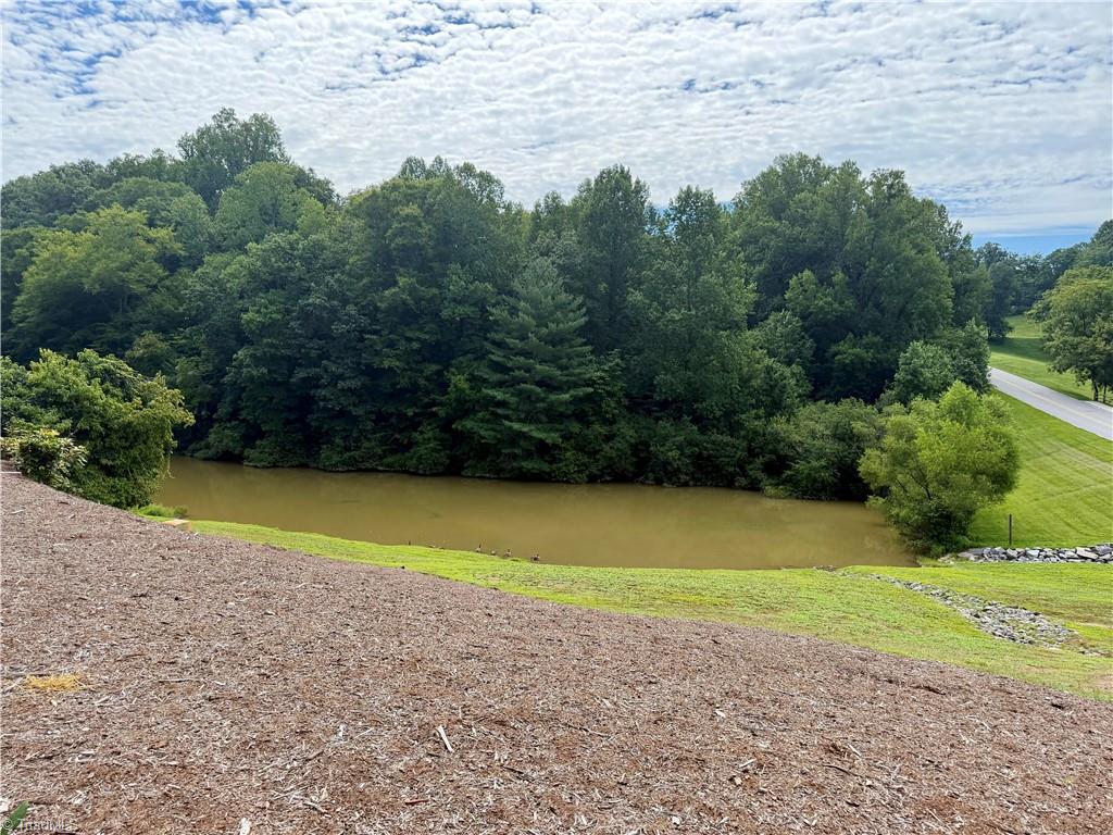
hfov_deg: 71.6
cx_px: 556
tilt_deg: -4.4
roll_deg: -0.8
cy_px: 418
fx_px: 772
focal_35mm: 24
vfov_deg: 56.8
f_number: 1.78
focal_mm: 6.76
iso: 100
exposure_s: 1/2907
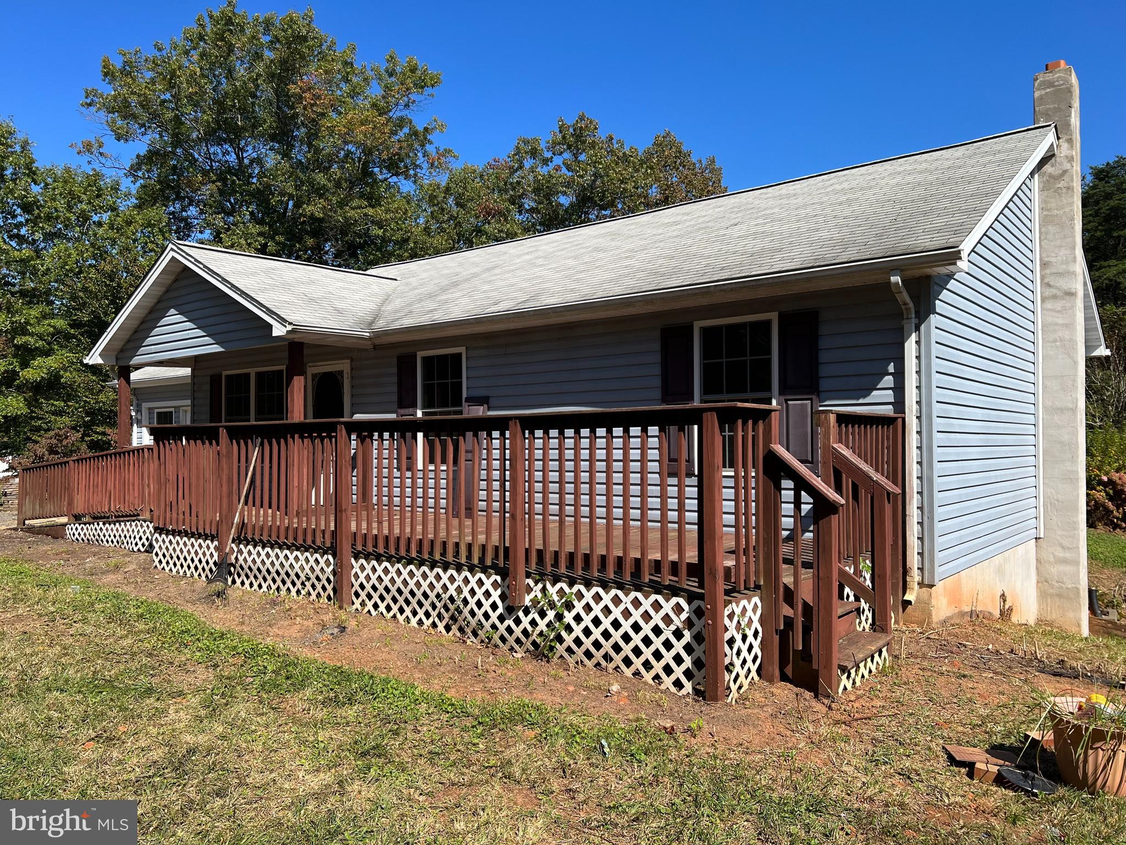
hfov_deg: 67.3
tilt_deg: +0.5
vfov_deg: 53.1
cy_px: 422
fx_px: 846
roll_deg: +0.5
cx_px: 563
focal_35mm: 26
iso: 50
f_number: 1.5
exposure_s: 1/3968
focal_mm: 5.7
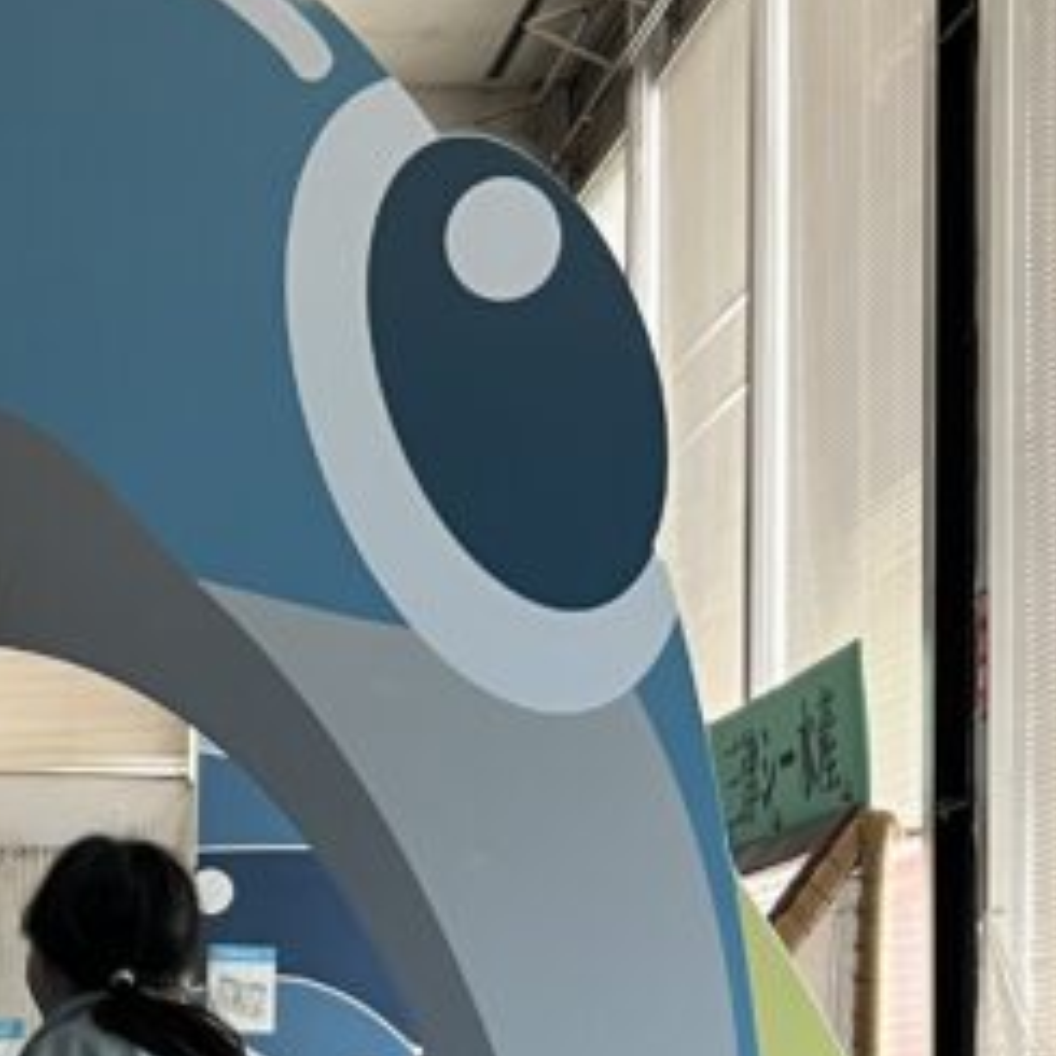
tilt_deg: +4.2
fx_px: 3313
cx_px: -181
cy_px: 871
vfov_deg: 17.9
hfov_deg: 17.3
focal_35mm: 96
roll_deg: -1.4
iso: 80
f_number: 1.6
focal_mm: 5.1
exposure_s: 1/50
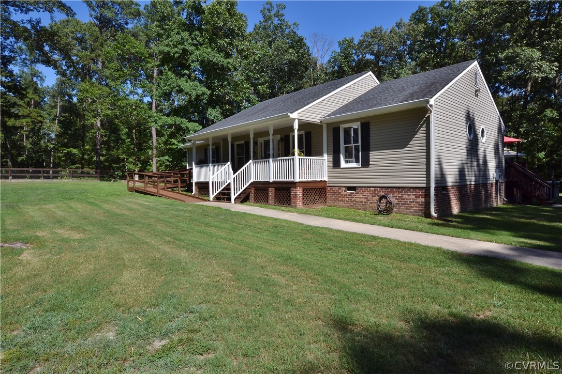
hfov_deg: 85.4
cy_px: 187
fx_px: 304
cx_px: 281
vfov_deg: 63.2
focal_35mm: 20
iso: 100
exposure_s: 1/25
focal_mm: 13
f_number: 20
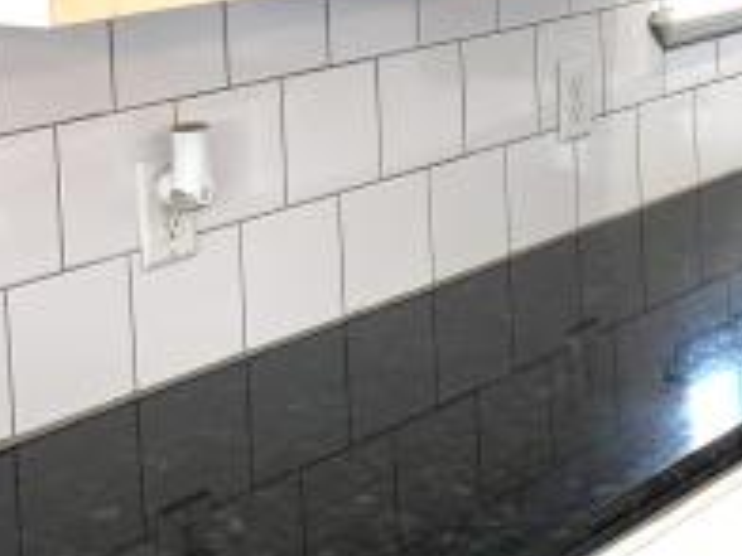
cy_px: -110
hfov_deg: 22.3
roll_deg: +2.7
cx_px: 712
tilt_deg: -3.3
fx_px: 1822
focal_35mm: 85
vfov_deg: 16.6
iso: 64
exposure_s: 1/120
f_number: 1.8
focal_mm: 4.25
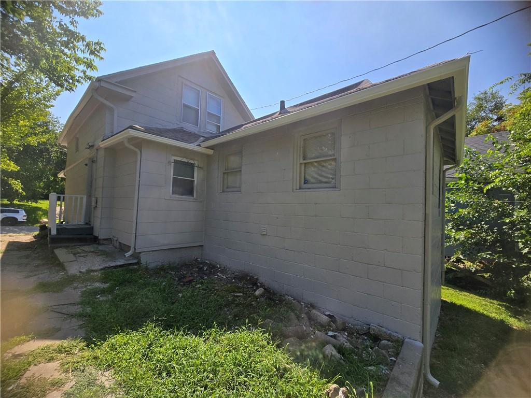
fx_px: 199
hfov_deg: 106.2
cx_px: 266
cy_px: 199
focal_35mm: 13
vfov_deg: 89.9
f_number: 2.2
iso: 50
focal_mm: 2.2
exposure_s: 1/1864
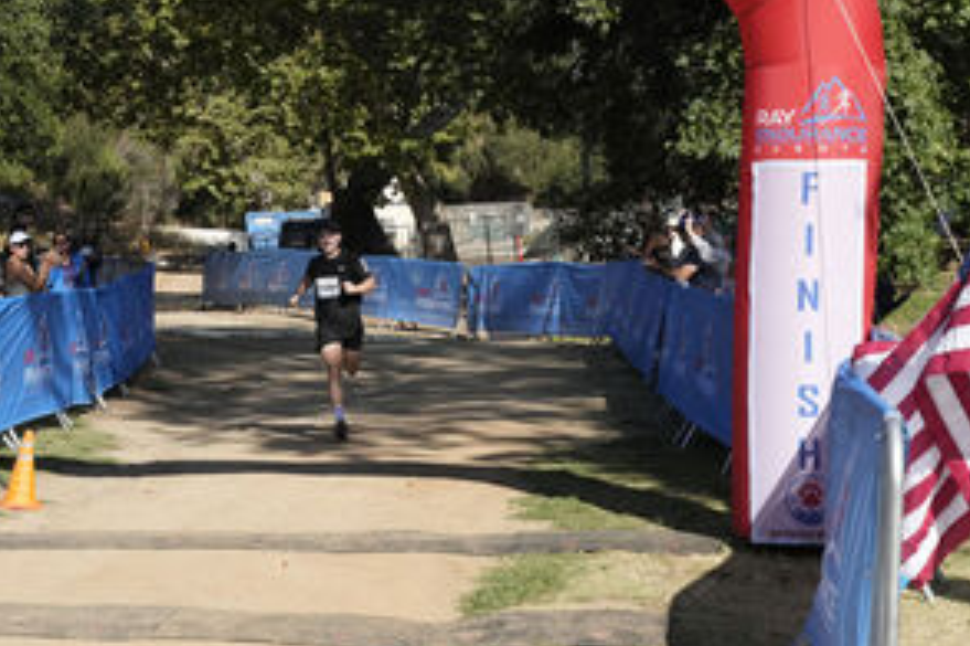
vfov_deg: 14.5
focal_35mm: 94
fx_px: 2531
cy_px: 234
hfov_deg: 21.6
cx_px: 351
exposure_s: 1/6400
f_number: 4
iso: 800
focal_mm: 50
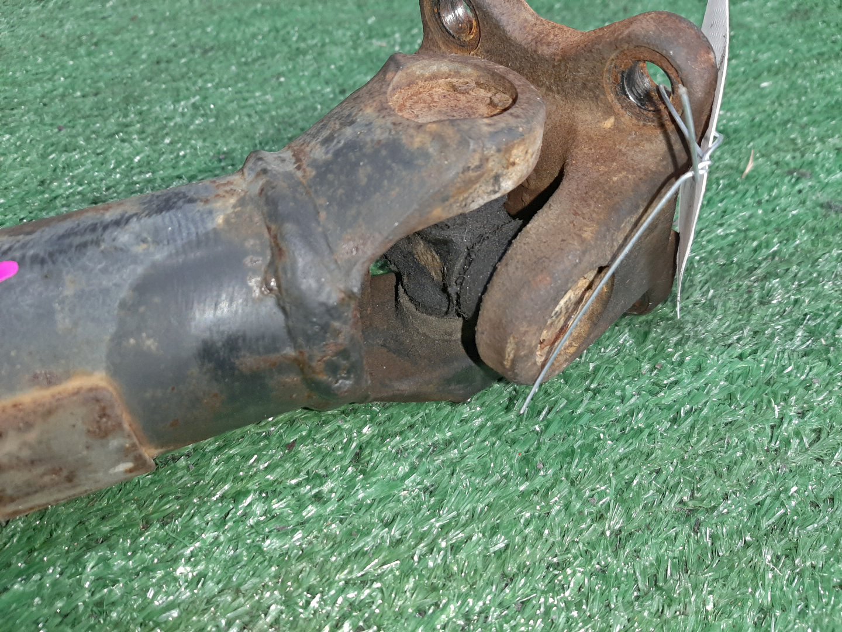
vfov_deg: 53.1
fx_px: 632
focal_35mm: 26
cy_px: 316
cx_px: 421
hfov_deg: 67.3
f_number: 1.7
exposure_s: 1/50
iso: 105
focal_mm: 3.93
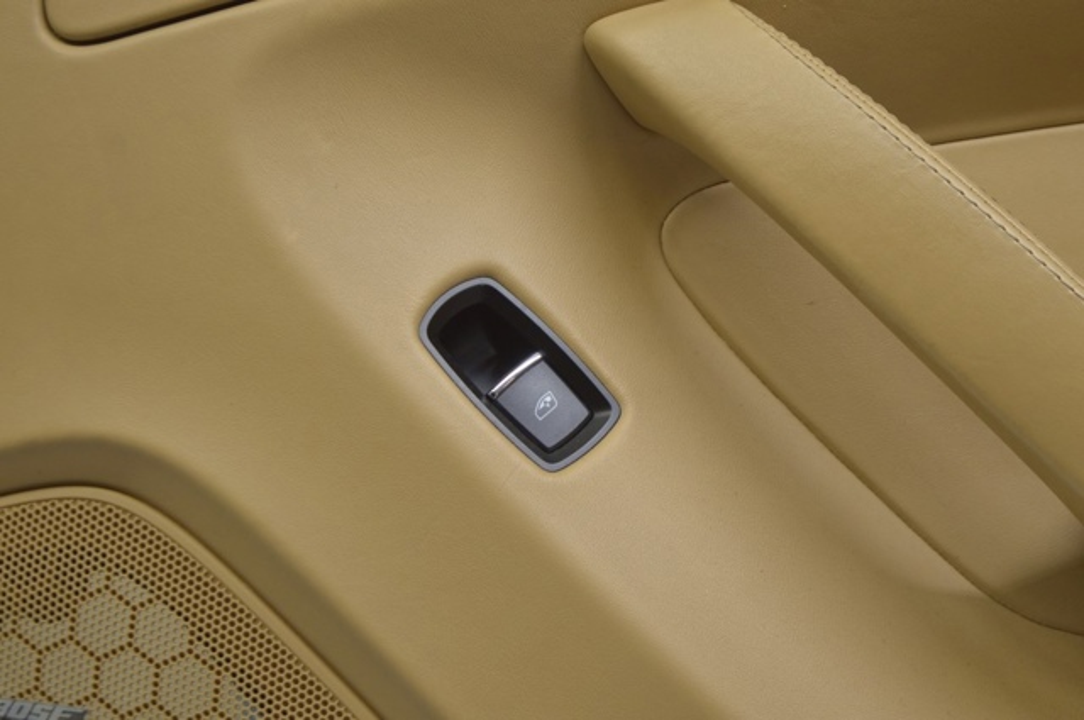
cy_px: 360
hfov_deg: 24.6
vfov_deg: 16.5
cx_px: 542
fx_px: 2481
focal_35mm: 82
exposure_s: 1/20
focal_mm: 55
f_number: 5.6
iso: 400
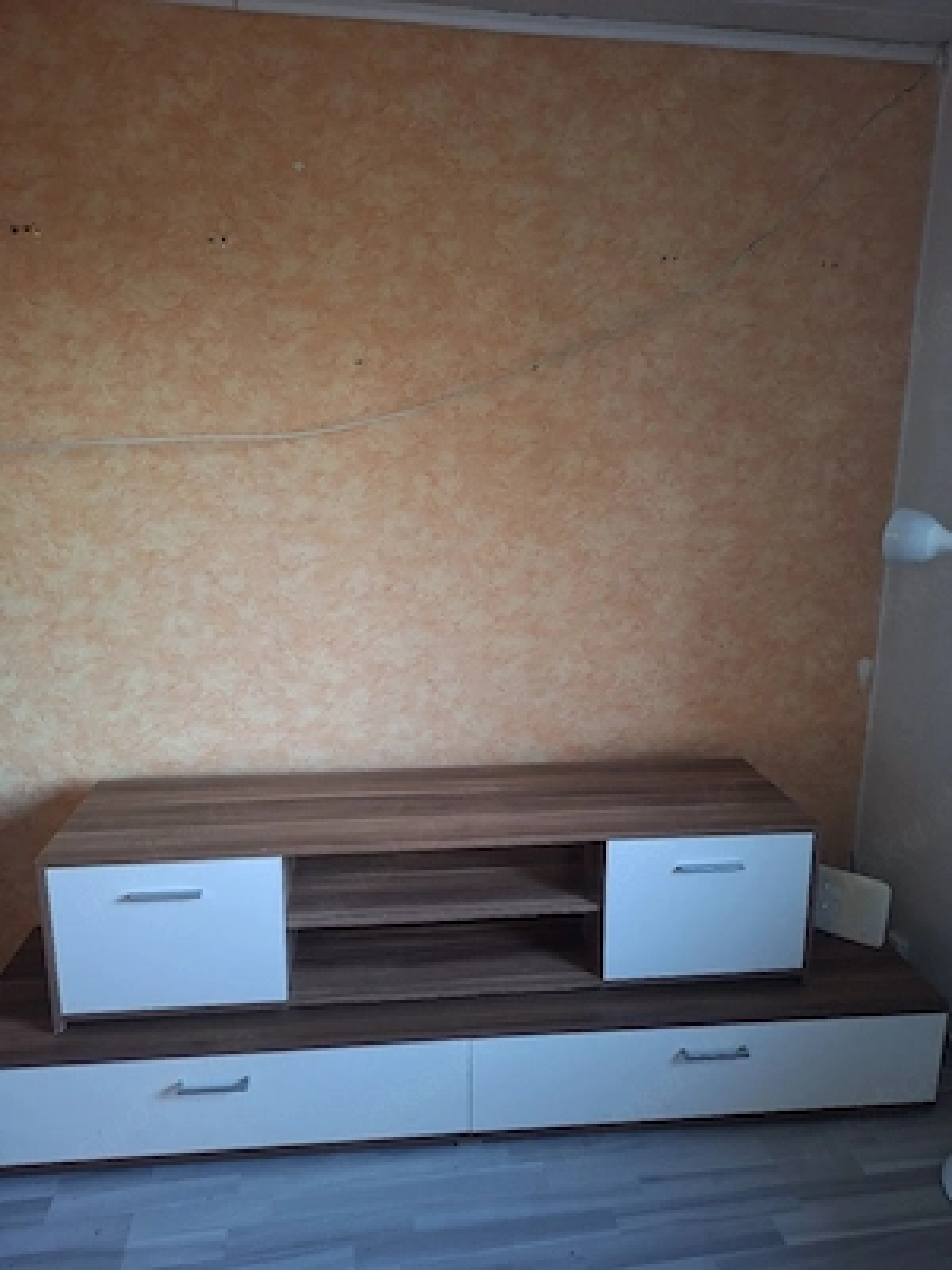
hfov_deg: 58.9
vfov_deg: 73.9
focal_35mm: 23
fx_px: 843
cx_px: 476
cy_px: 635
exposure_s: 1/25
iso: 320
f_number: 1.8
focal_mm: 5.54
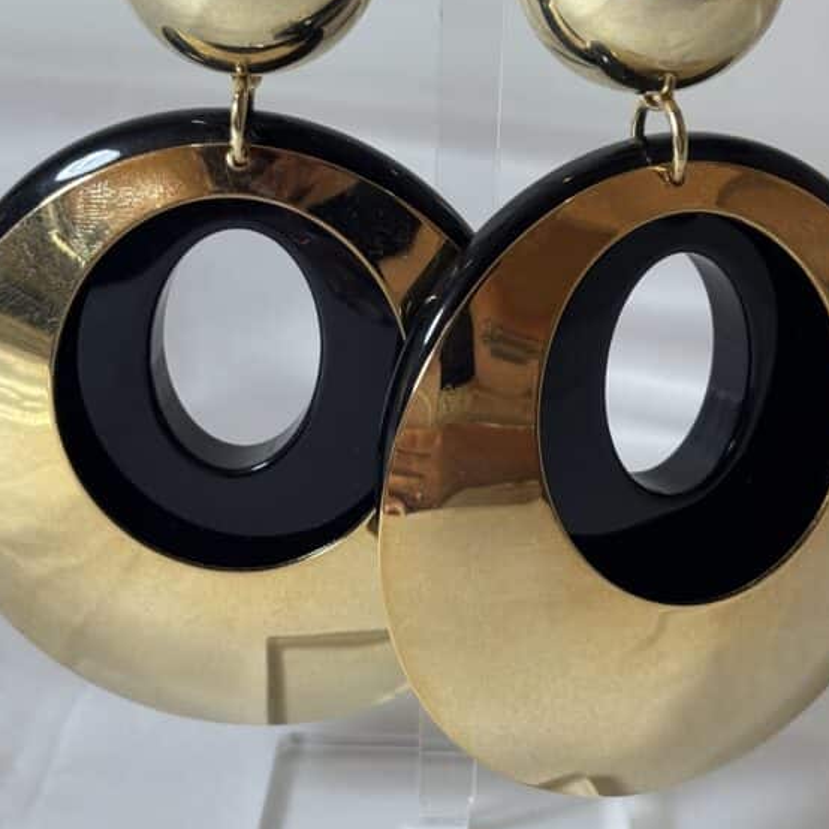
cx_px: 443
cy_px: 412
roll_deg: -0.8
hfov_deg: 20.4
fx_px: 2303
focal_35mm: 85
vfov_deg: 20.4
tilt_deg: -20.2
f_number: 1.6
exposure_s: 1/100
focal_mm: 5.96
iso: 32
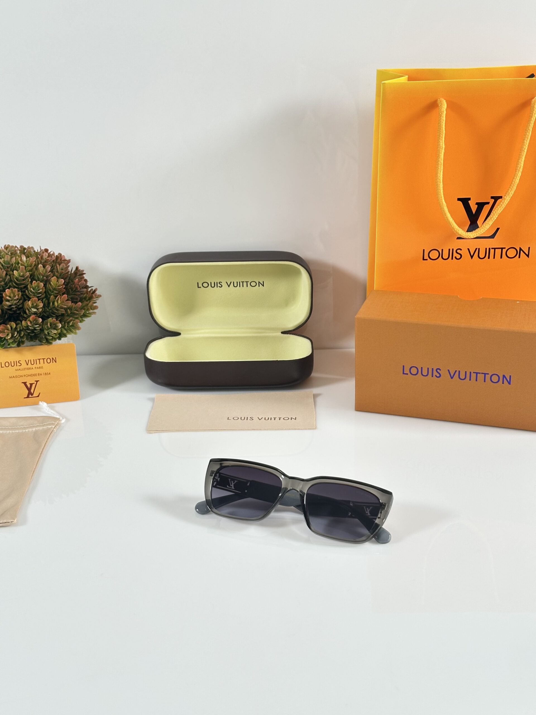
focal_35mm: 48
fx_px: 991
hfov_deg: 30.3
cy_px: 358
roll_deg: +0.8
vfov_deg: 39.7
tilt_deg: -23.9
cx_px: 268
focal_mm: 6.86
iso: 80
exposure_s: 1/92
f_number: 1.78
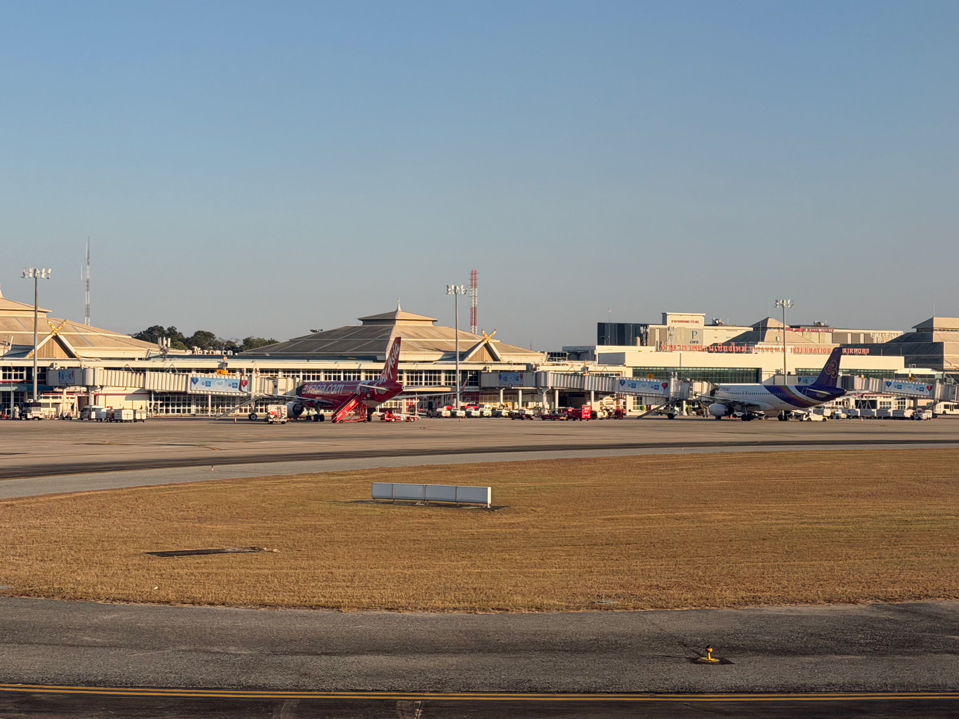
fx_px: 1468
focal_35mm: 53
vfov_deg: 27.5
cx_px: 449
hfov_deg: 36.2
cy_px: 361
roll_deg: +0.5
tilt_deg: +1.8
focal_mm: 6.76
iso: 64
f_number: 1.78
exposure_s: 1/2667
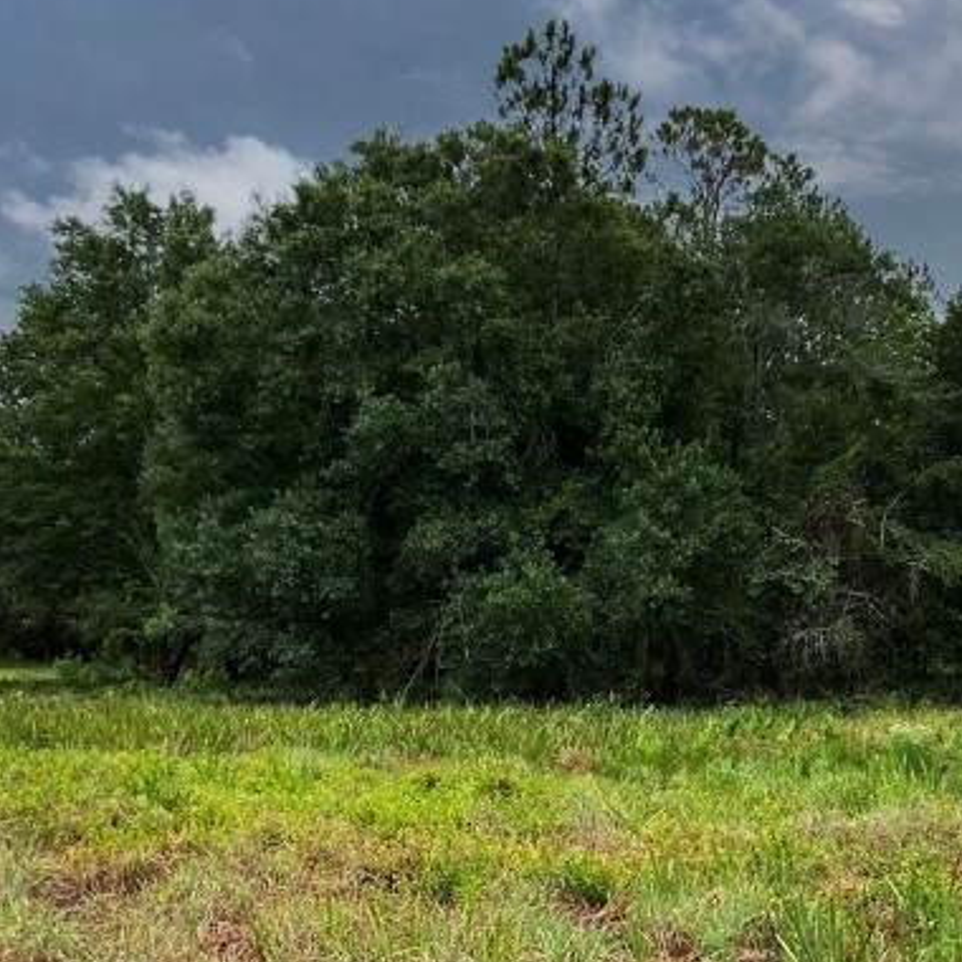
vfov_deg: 27.2
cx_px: 765
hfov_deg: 27.2
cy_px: 770
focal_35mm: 62
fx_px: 1949
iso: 32
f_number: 1.8
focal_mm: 4.25
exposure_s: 1/1245
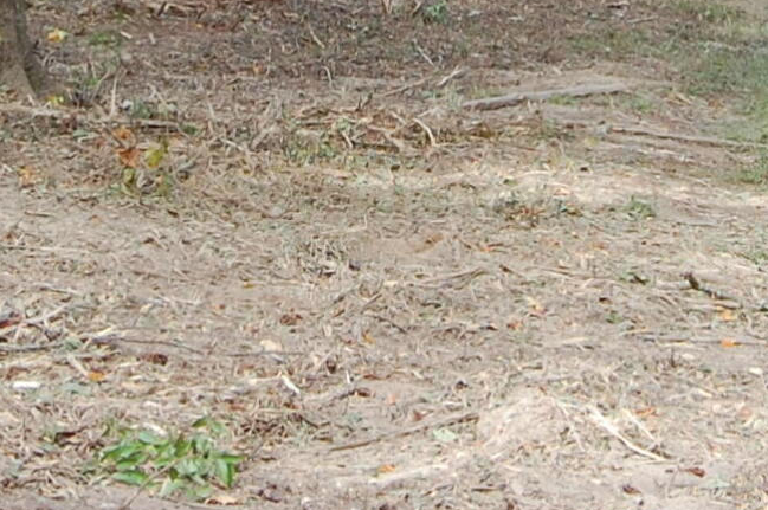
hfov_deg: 9.9
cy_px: -179
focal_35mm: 208
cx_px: 334
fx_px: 4432
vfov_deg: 6.5
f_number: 5.6
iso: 320
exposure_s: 1/125
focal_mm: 30
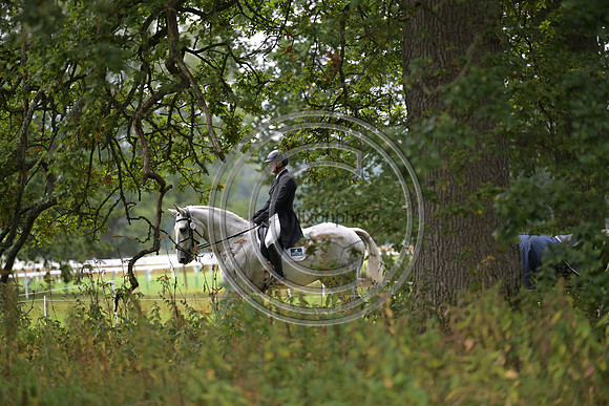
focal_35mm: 200
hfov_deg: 10.3
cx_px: 304
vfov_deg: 6.9
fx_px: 3384
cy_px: 203
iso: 640
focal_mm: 200
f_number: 3.2
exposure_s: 1/1250
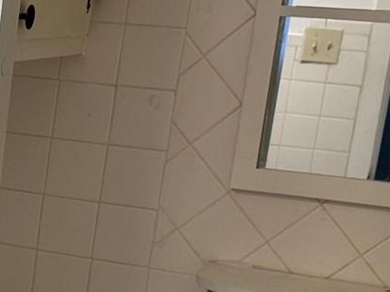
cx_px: -216
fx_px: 1351
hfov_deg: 15.1
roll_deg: -5.2
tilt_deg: -14.2
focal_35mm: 120
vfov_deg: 12.2
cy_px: 311
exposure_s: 1/60
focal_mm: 6.76
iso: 125
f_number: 1.78
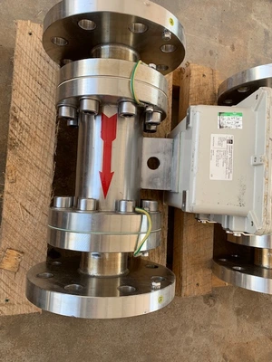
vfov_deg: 67.3
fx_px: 272
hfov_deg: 53.1
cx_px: 136
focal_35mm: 26
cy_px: 181
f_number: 1.8
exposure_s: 1/122
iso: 25
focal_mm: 4.25
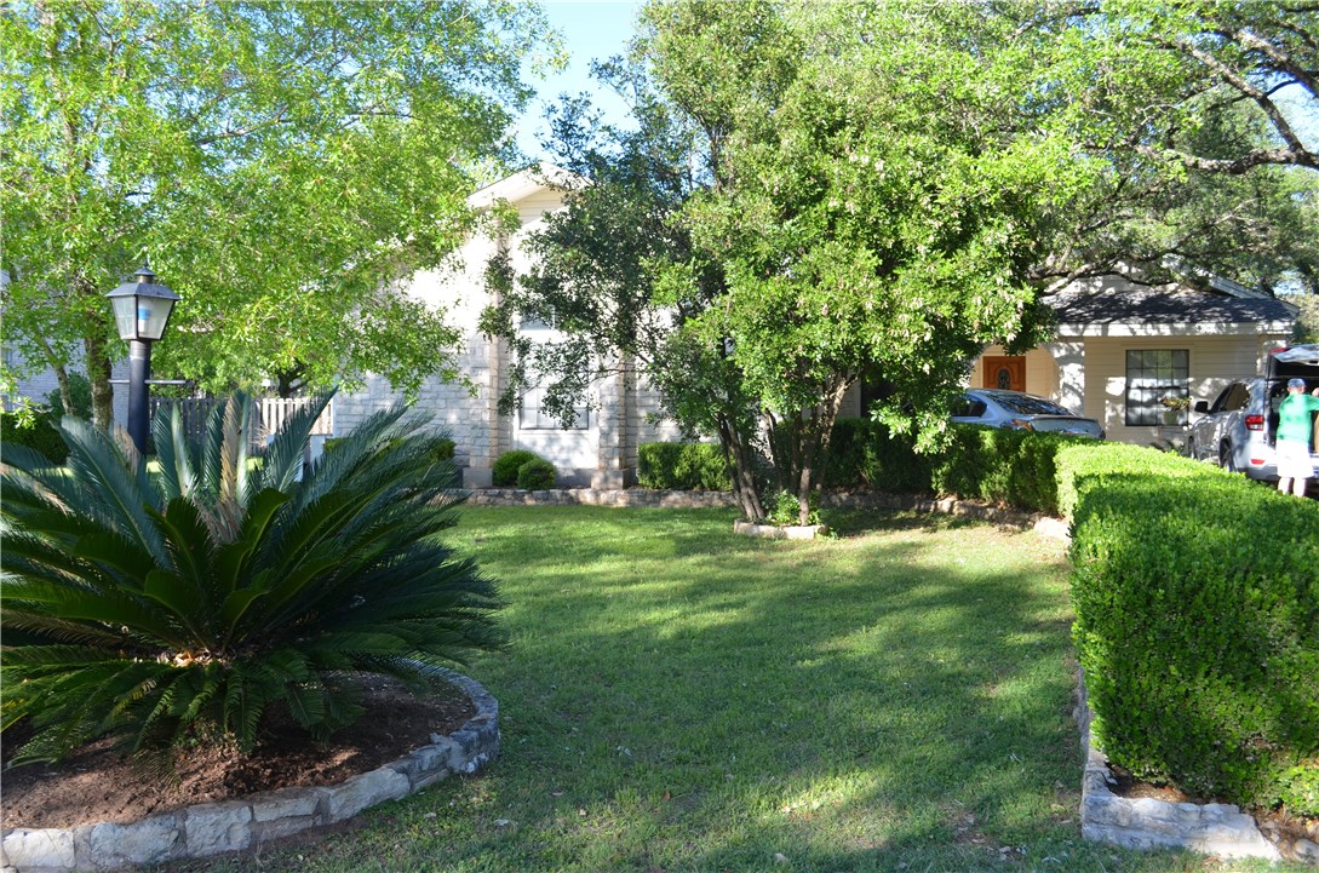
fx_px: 1206
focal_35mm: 33
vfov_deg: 39.8
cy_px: 436
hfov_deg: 57.3
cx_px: 660
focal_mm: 22
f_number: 6.3
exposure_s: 1/160
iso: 200
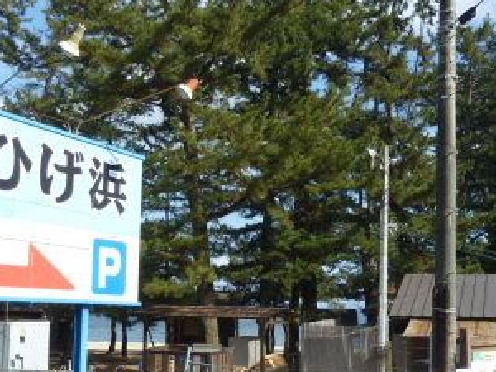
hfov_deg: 38.1
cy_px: 235
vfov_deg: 29.0
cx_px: 215
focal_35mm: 50
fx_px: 716
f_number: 3.3
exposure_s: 1/500
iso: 80
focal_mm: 4.5
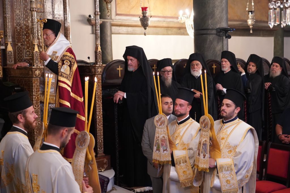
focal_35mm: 54
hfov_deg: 36.9
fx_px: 435
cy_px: 96
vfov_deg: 25.1
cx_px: 145
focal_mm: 54
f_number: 4
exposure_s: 1/160
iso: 5000
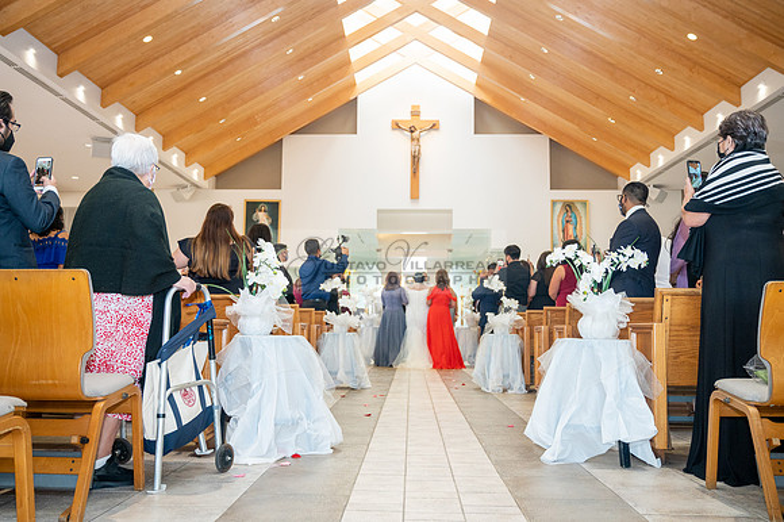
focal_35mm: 32
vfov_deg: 40.7
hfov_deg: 58.2
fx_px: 704
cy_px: 261
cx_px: 392
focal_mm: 31
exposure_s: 1/200
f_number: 4
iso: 2000
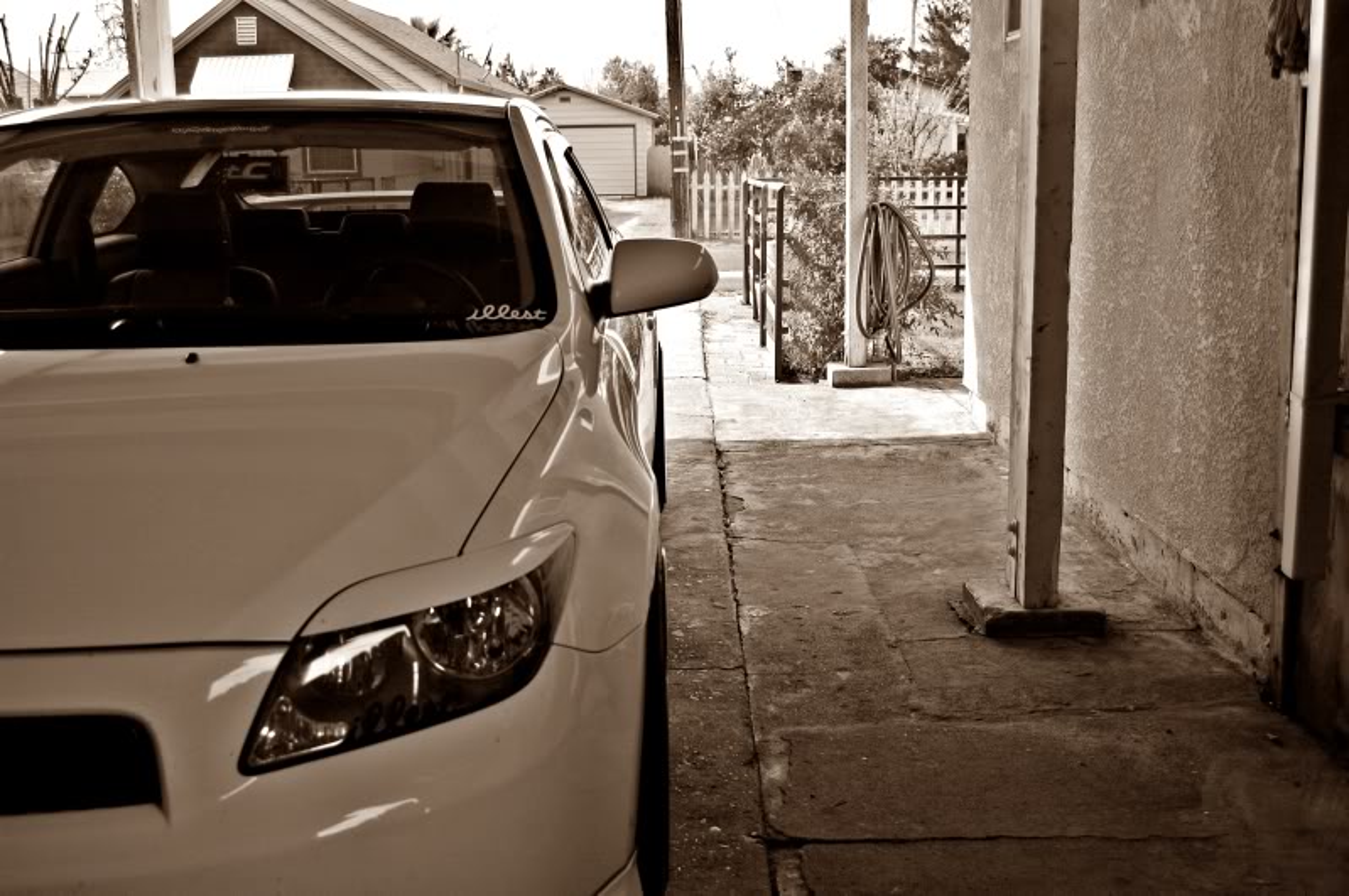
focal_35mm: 39
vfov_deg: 34.1
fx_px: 1460
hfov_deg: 49.6
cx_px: 674
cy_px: 448
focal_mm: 26
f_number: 5.6
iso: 200
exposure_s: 1/125
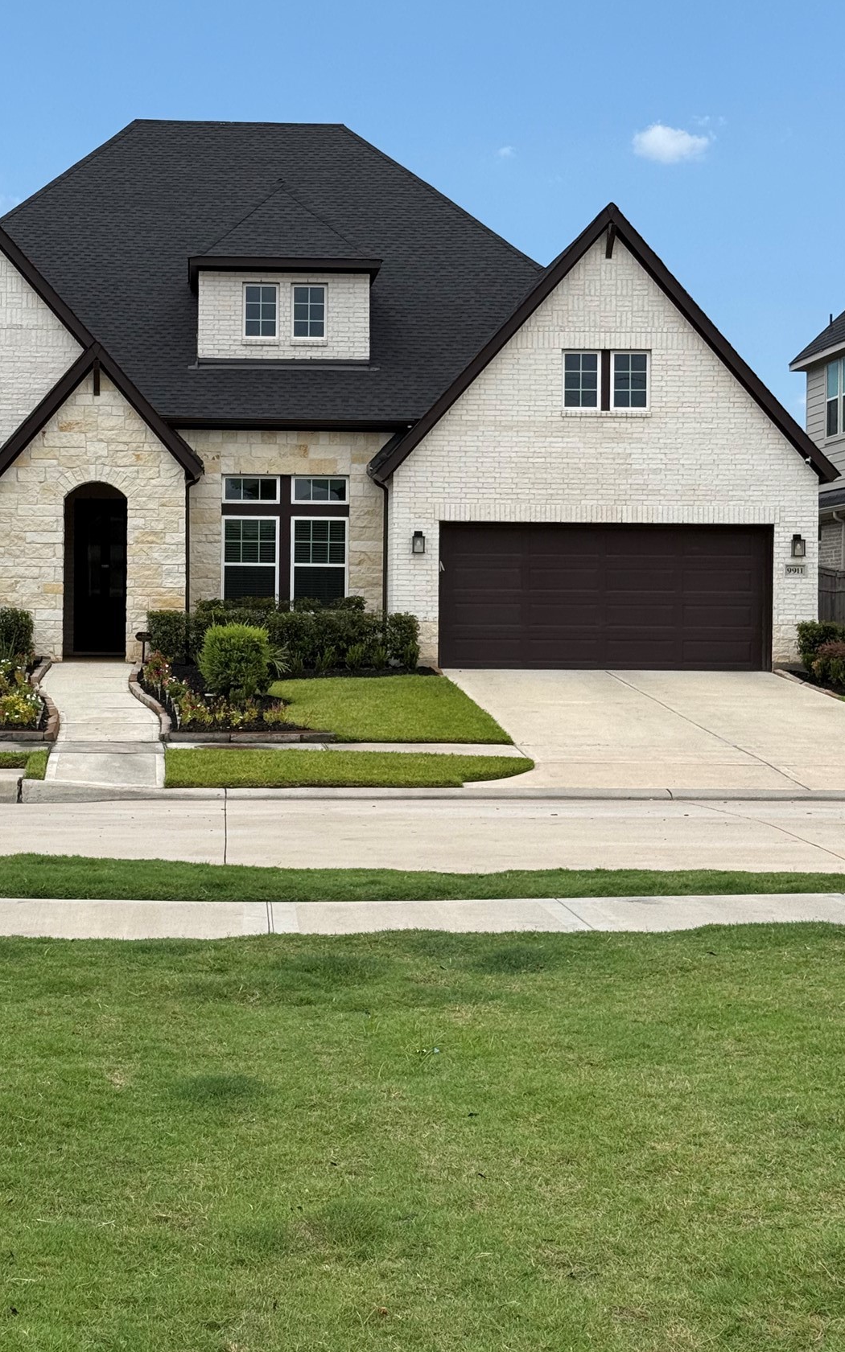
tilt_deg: +1.5
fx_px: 2285
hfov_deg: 20.9
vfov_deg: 32.9
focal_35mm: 62
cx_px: 269
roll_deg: -0.9
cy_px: 571
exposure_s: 1/6024
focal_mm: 6.76
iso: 80
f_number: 1.78
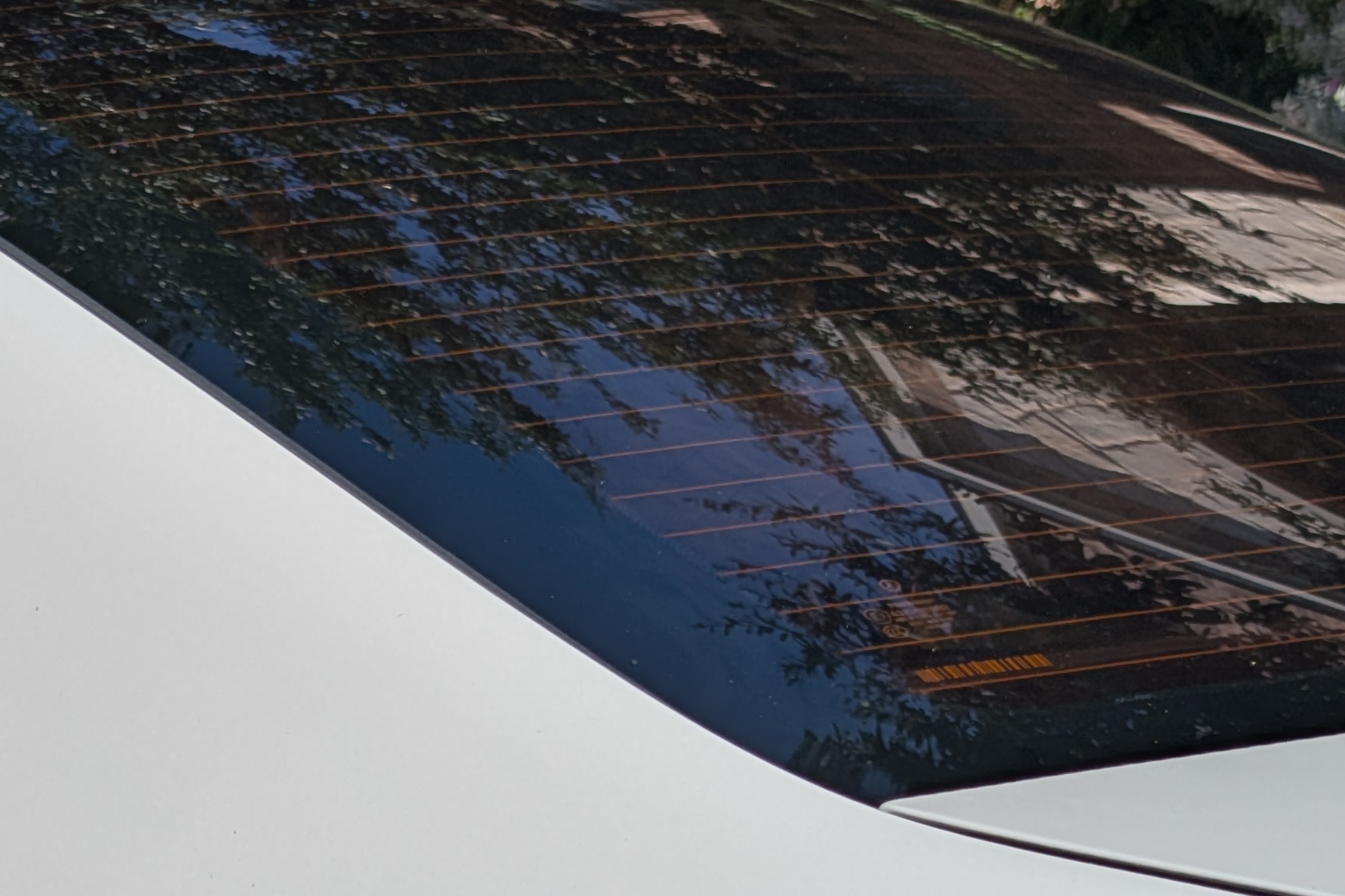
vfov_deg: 10.8
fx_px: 4371
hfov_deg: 16.4
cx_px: -503
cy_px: 1697
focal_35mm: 117
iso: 18
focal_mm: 6.9
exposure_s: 1/2532
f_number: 1.68
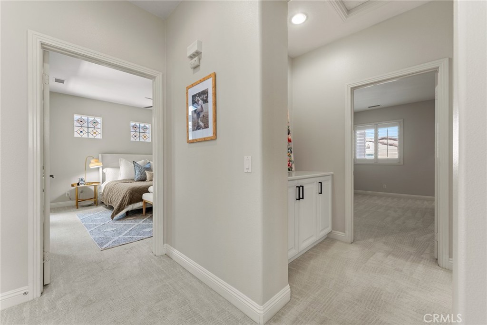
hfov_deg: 104.2
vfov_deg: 81.2
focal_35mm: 14
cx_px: 244
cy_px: 162
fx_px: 189
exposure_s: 1/6
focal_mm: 14
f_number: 6.3
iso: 320
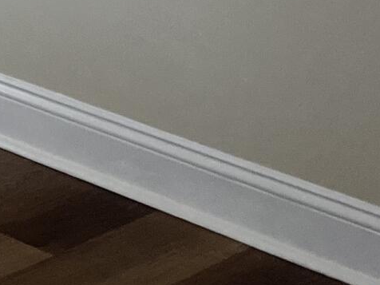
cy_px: -391
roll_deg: -4.4
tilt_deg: -3.6
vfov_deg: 8.3
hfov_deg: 10.2
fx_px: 1800
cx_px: -573
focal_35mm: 164
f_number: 1.6
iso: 64
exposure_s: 1/128
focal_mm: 5.1
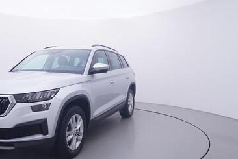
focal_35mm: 34
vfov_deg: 39.3
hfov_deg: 54.8
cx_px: 77
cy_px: 81
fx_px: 223
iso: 200
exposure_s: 1/80
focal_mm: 15
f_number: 5
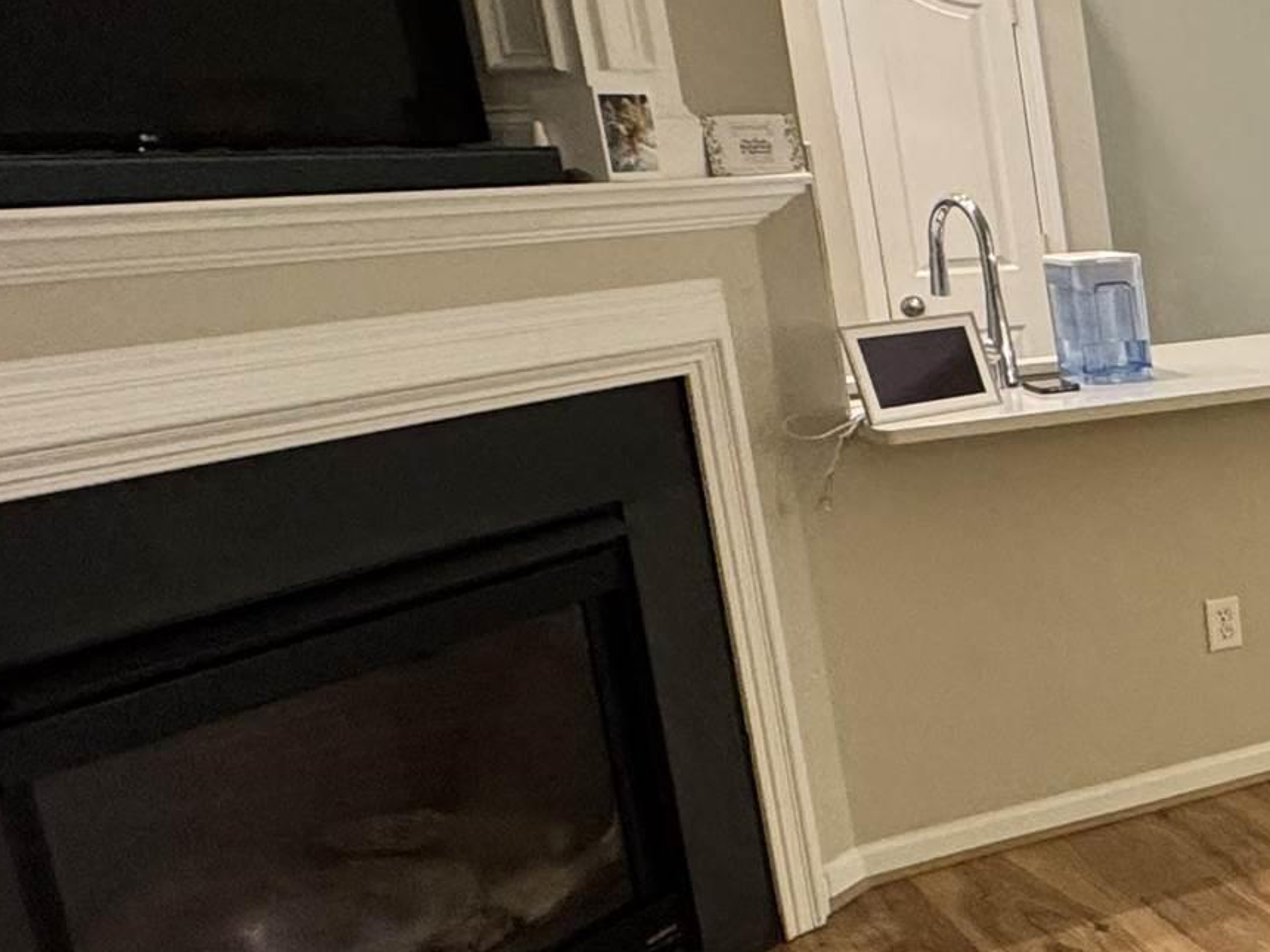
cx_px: 2016
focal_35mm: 50
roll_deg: +1.6
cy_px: 491
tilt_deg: -11.8
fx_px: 1834
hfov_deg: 25.6
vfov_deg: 29.1
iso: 250
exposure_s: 1/60
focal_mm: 2.22
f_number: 2.2
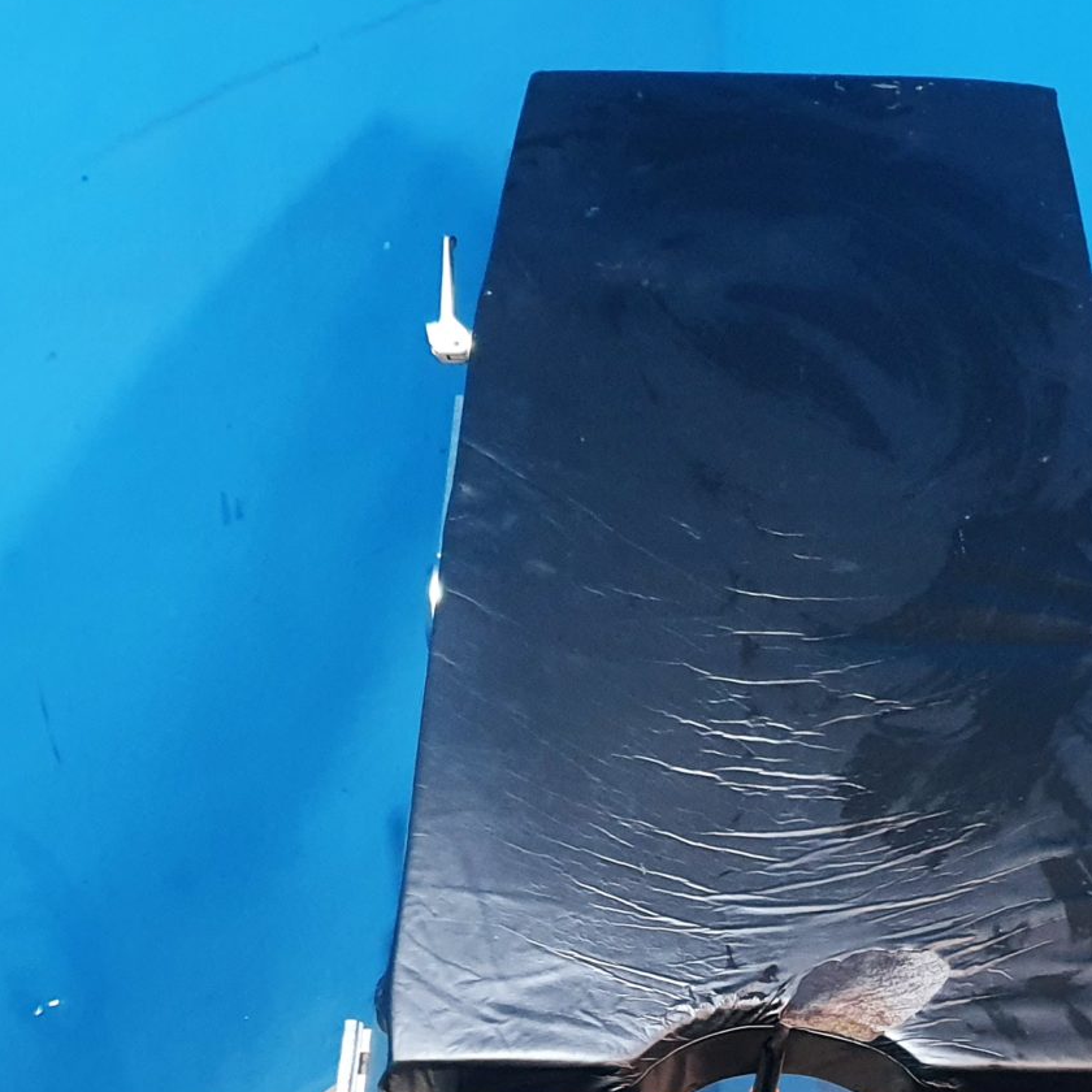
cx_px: 767
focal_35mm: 70
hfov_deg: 24.5
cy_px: 1062
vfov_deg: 23.7
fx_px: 2498
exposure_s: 1/50
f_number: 1.5
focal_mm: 4.3
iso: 320
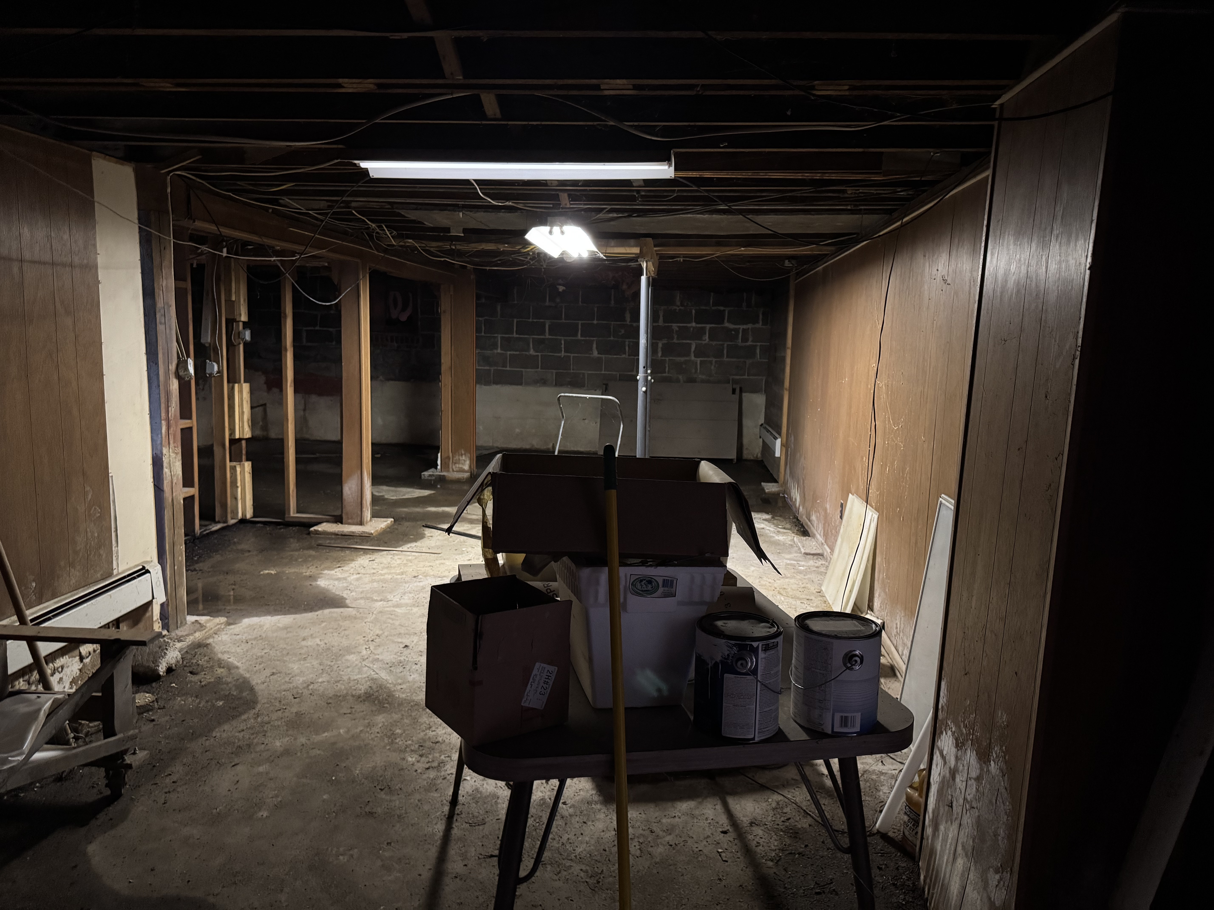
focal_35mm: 24
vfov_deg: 56.8
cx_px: 607
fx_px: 842
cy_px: 455
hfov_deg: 71.6
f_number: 1.78
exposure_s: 1/30
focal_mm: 6.76
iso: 1250
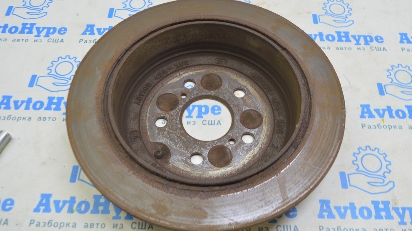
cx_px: 207
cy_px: 108
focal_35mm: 35
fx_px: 382
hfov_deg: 56.6
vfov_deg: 33.7
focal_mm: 22
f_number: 5.6
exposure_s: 1/20
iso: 400
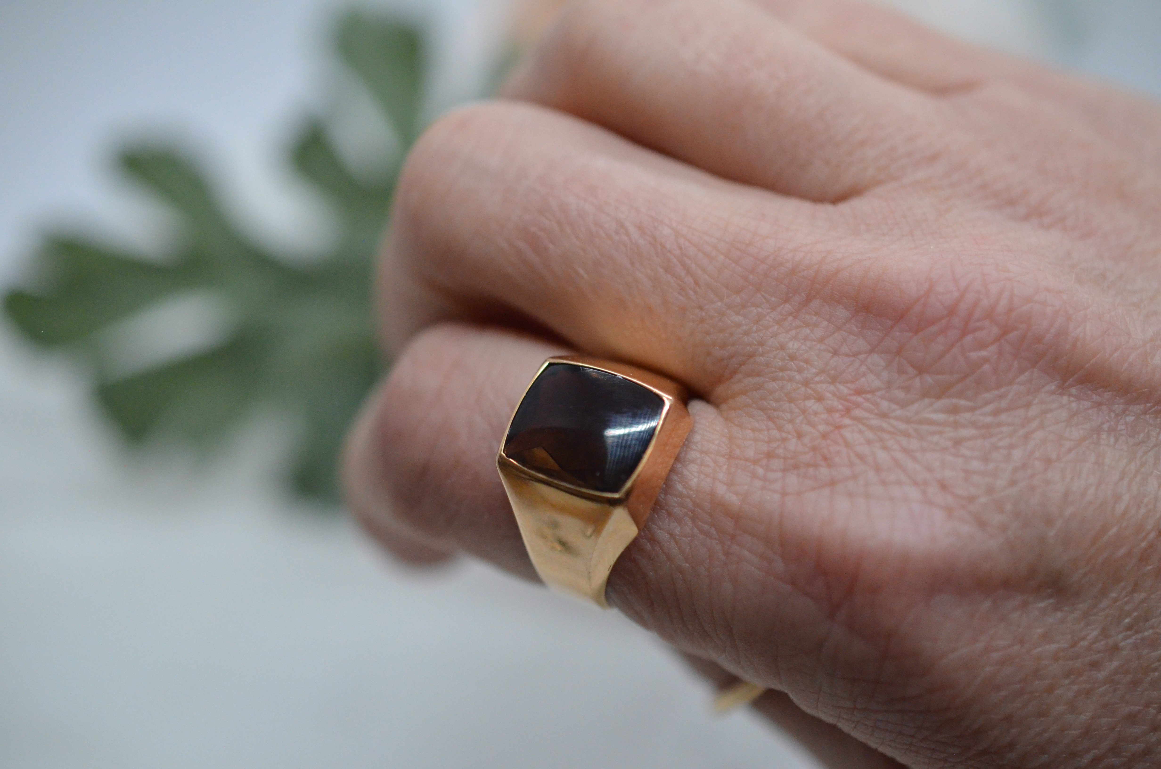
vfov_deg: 22.5
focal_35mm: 60
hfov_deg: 33.5
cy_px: 384
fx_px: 1931
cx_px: 580
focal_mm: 40
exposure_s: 1/4000
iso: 3200
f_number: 3.2
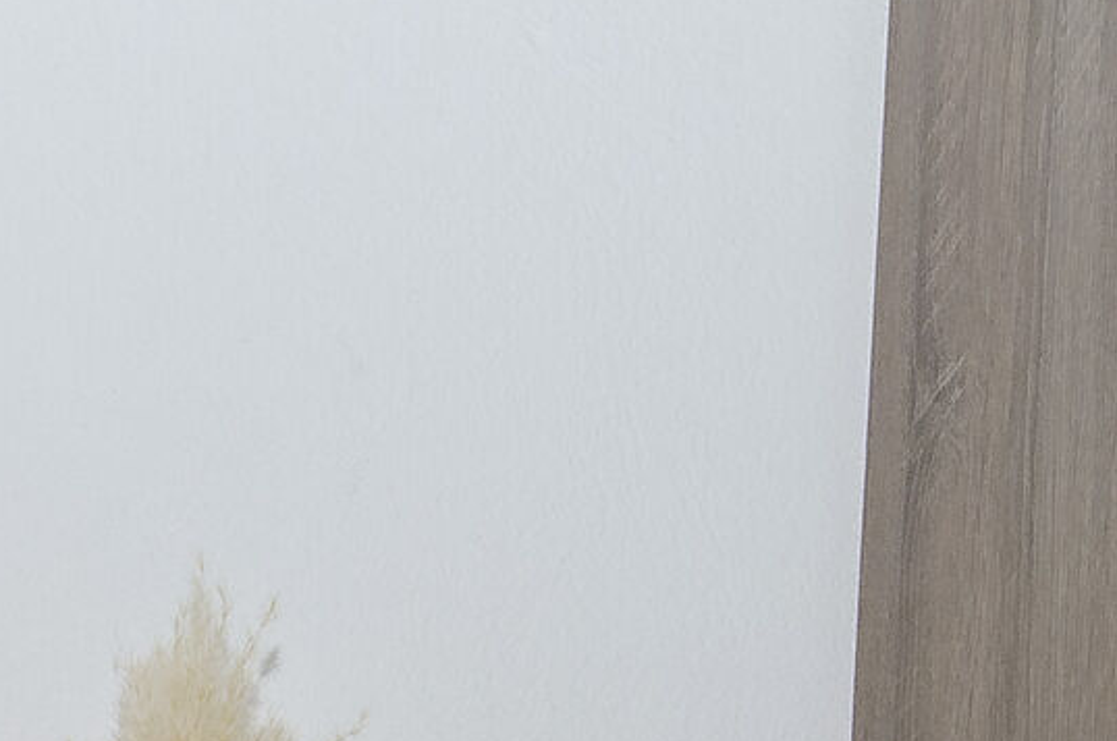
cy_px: 1863
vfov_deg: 12.7
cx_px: 137
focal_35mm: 78
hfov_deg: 25.3
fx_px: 2417
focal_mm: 10
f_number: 8
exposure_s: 1/200
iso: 500
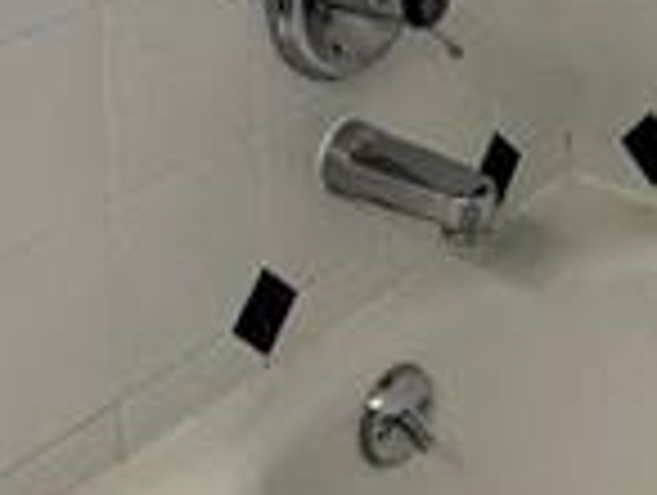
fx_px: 1863
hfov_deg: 19.8
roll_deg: +2.2
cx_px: 536
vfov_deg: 12.9
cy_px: -531
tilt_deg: -4.7
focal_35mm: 98
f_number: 2.2
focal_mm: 2.22
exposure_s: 1/60
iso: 320
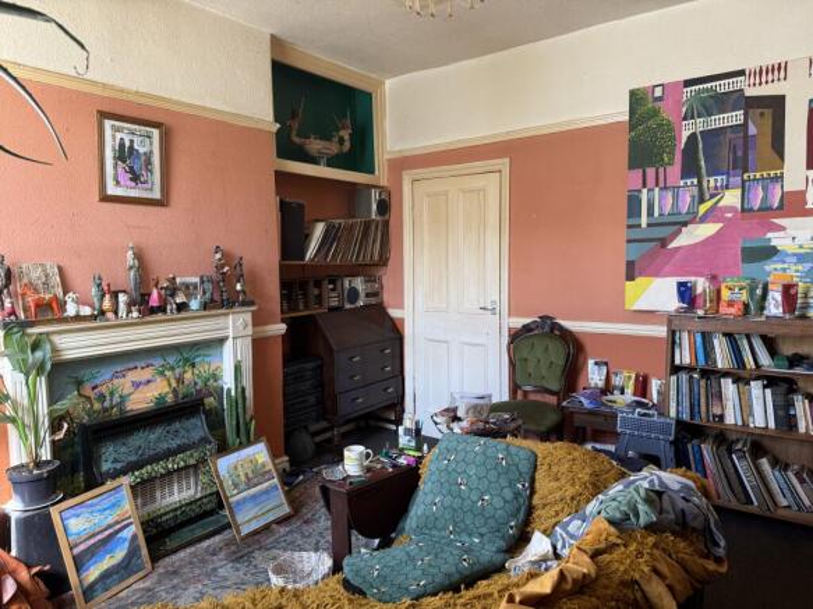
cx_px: 406
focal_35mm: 24
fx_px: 564
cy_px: 304
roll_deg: +1.4
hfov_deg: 71.6
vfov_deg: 56.8
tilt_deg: -4.3
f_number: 1.78
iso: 200
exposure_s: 1/121
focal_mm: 6.76
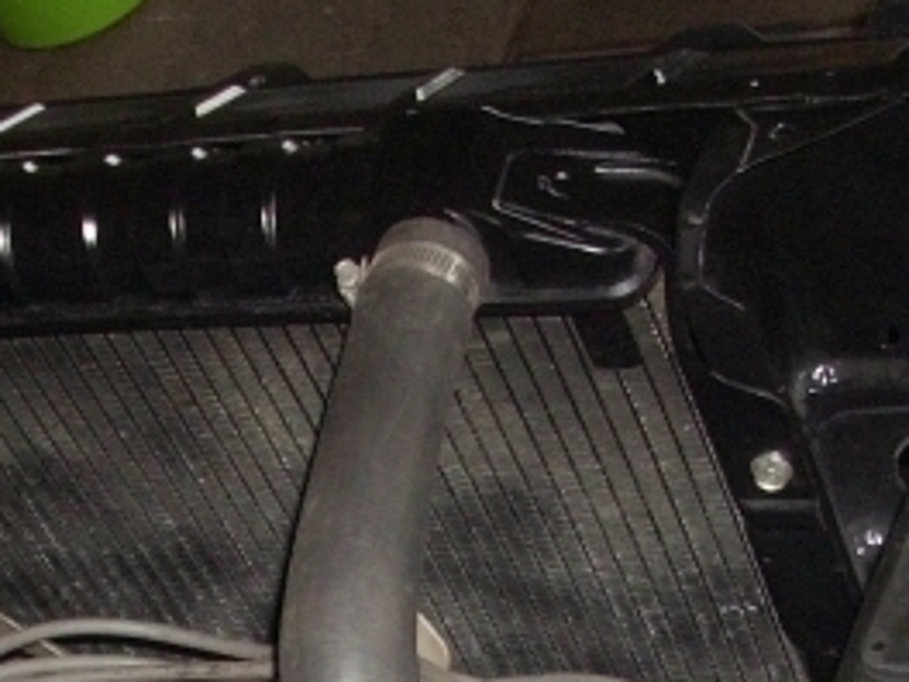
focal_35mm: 105
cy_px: 925
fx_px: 2757
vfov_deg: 13.5
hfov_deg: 18.6
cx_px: 207
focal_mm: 6.2
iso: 200
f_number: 2.8
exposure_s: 1/60
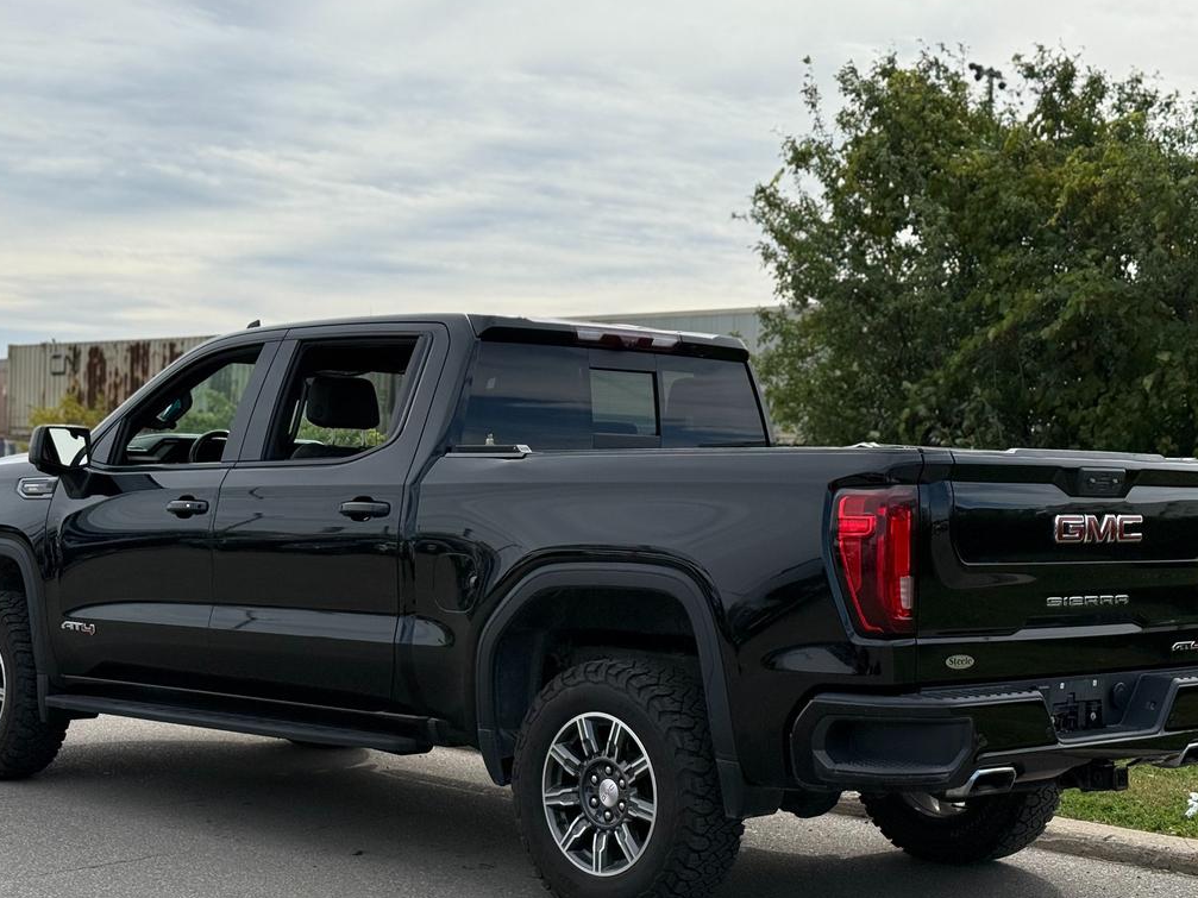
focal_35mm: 61
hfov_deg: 31.7
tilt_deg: +2.9
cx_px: 579
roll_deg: -1.5
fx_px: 2111
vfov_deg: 24.0
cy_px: 445
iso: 64
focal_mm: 6.76
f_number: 1.78
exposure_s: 1/7143
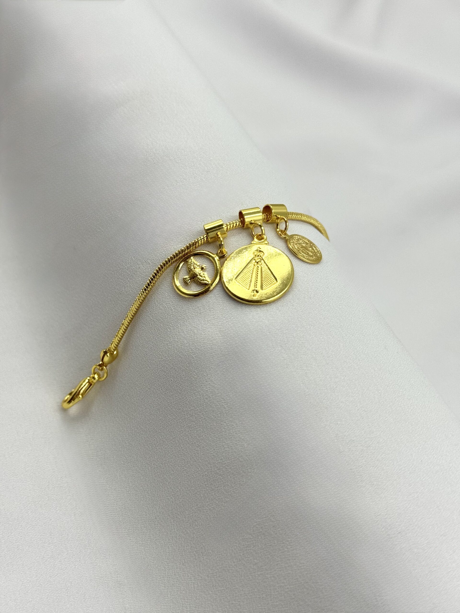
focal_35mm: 48
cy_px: 306
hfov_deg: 30.3
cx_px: 230
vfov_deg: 39.7
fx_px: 850
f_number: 1.78
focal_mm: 6.76
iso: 64
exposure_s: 1/1043
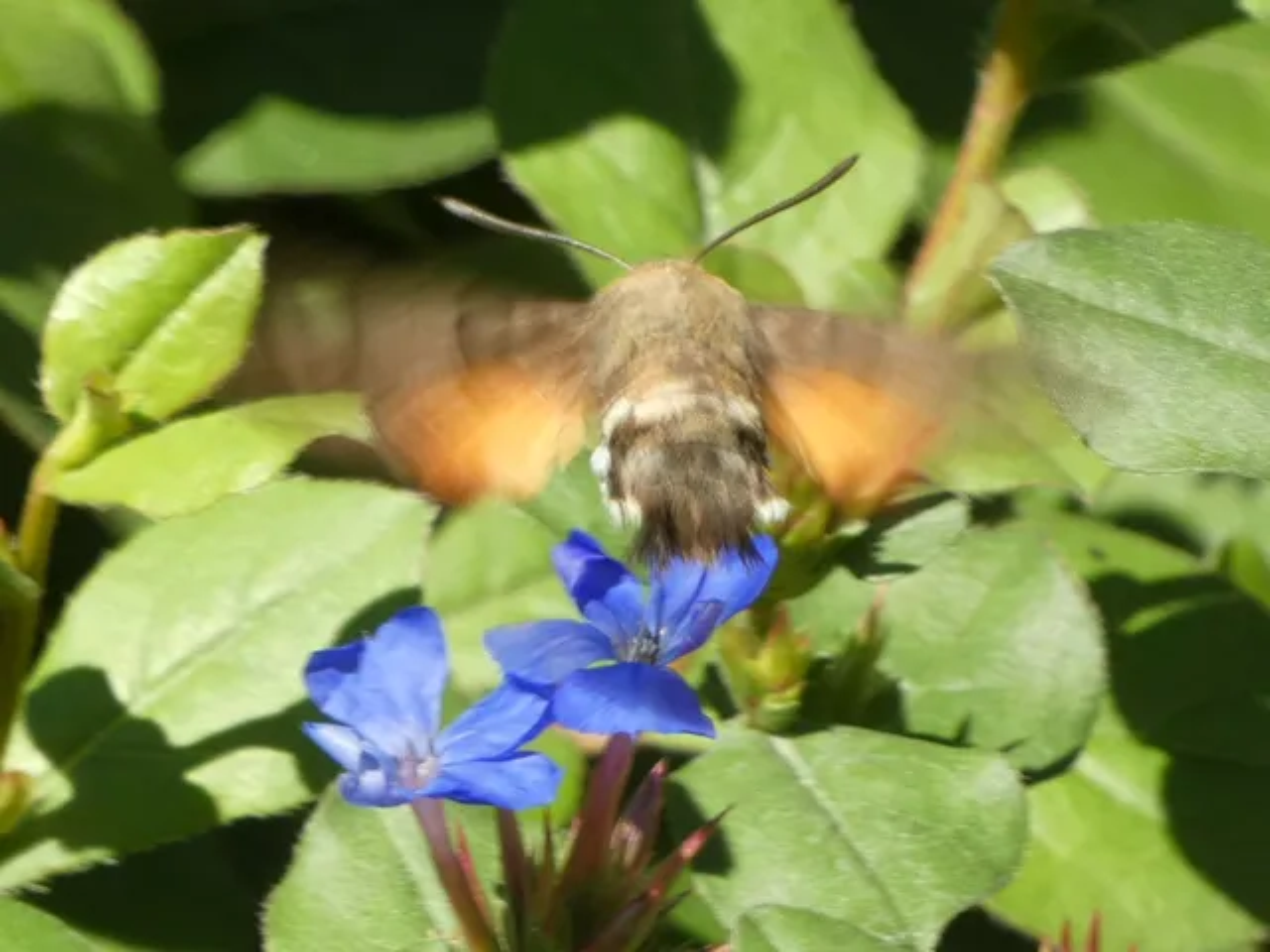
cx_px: 635
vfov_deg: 2.5
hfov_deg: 3.4
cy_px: 476
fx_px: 21426
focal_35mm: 584
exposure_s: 1/100
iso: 80
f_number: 5.6
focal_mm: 104.7
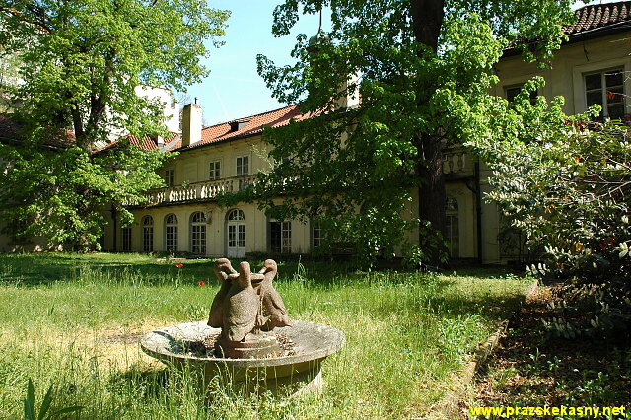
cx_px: 316
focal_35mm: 27
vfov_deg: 47.9
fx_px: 473
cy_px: 210
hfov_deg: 67.4
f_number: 9
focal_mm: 18
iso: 200
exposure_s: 1/160
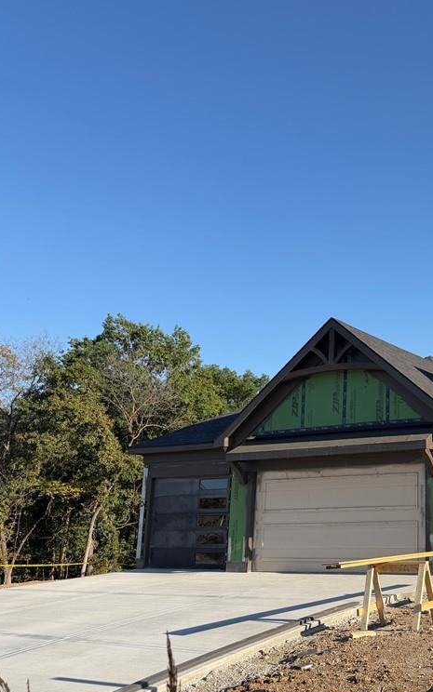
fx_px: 661
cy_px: 341
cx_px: 457
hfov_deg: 32.6
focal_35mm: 35
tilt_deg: +14.1
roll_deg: +1.7
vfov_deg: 55.3
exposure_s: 1/3145
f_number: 1.78
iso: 80
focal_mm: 6.76
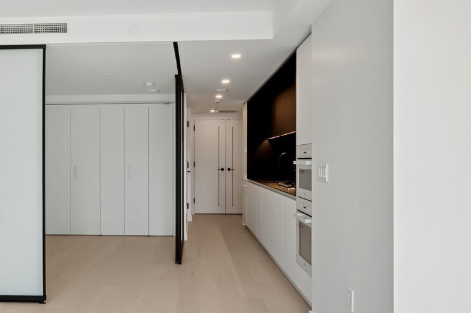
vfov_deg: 43.5
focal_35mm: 30
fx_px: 392
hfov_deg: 60.5
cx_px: 158
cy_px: 175
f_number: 8
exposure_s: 1/50
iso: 200
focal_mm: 14
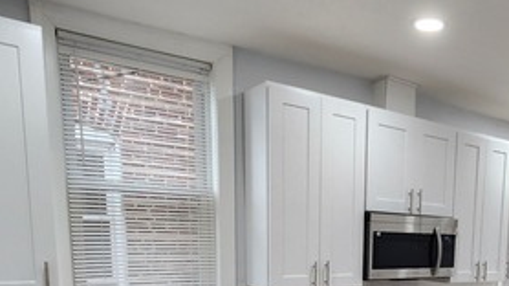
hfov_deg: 54.3
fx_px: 459
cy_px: 312
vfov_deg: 31.0
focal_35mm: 34
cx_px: 404
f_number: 2.2
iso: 160
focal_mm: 2.2
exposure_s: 1/60
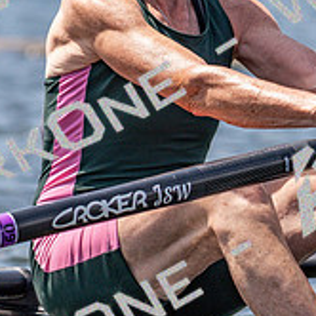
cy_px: 56
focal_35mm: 647
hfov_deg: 2.7
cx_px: 129
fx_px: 6682
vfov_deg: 2.7
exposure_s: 1/2000
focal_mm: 218
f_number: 5.6
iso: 320
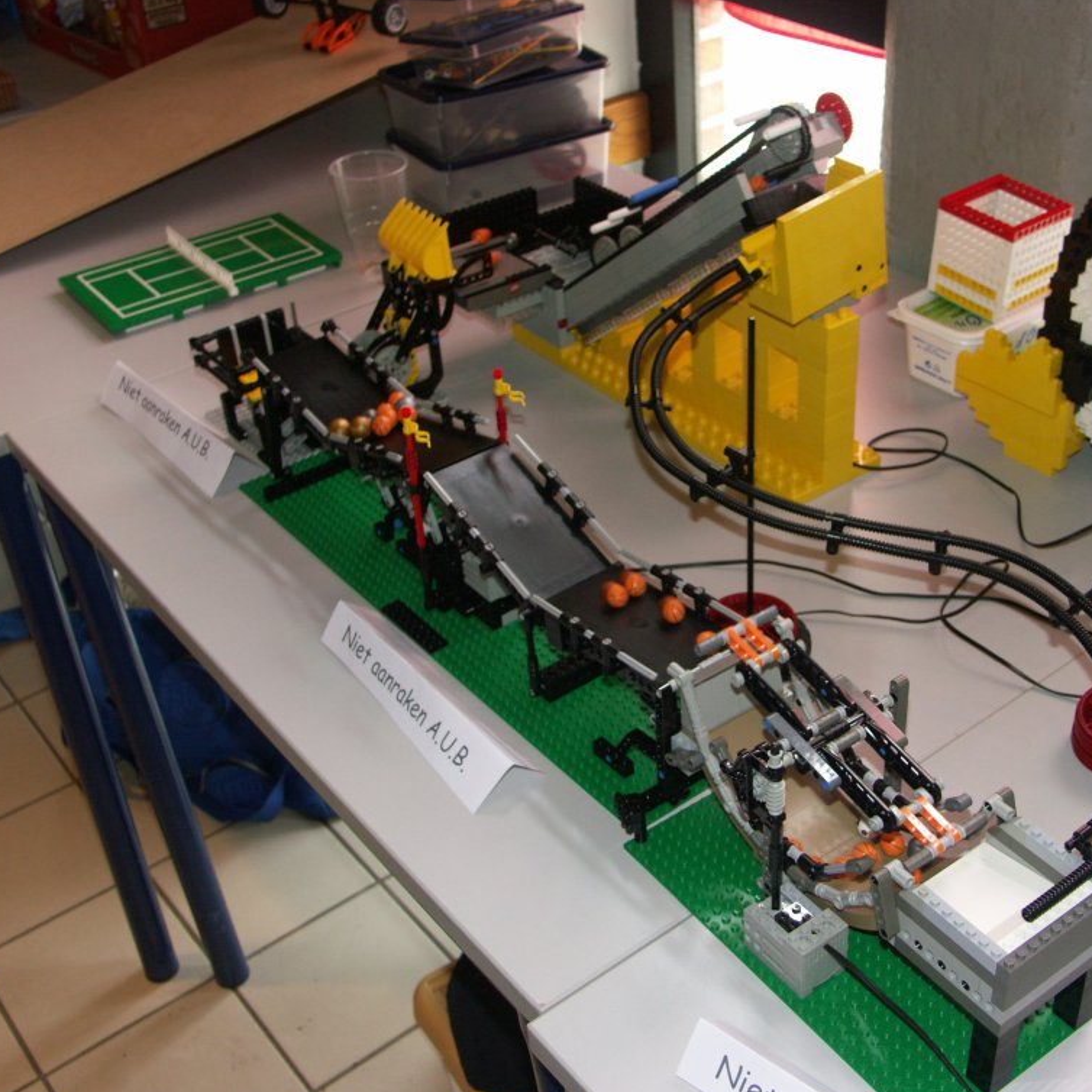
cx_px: 678
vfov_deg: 40.0
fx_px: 1499
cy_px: 550
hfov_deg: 39.8
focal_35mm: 42
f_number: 2.8
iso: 160
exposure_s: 1/50
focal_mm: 8.91
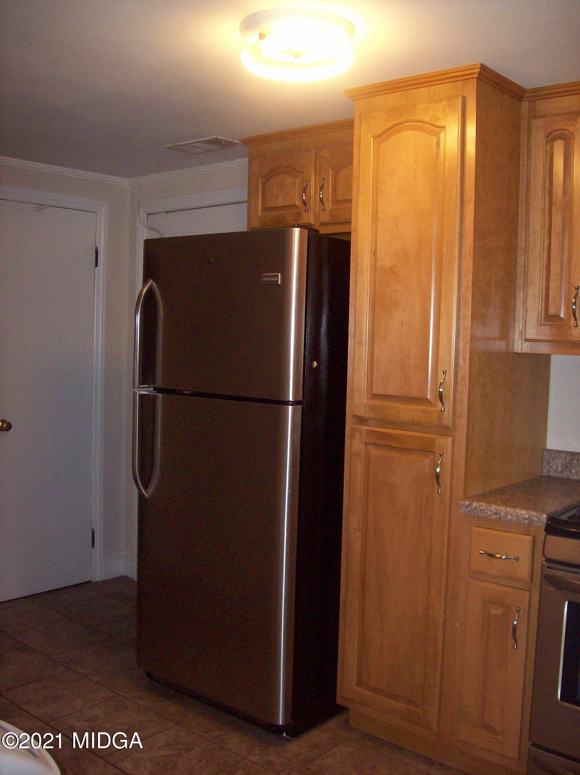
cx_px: 290
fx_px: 805
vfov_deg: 51.4
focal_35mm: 36
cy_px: 388
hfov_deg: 39.6
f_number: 2.7
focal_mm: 6
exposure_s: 1/64
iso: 140
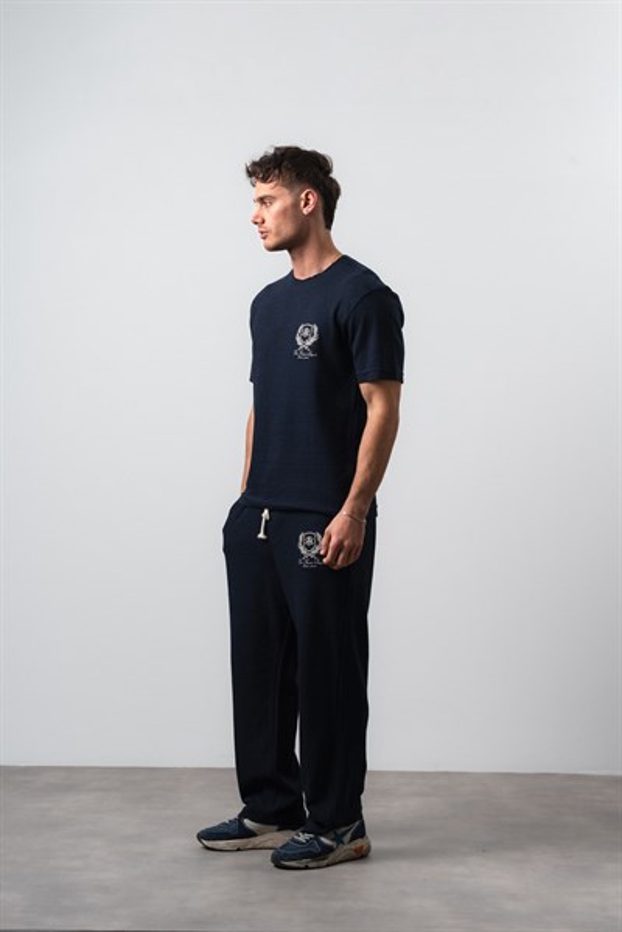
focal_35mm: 68
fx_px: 1752
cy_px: 466
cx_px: 311
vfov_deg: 29.8
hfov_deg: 20.1
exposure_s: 1/125
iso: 100
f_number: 10
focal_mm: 67.6
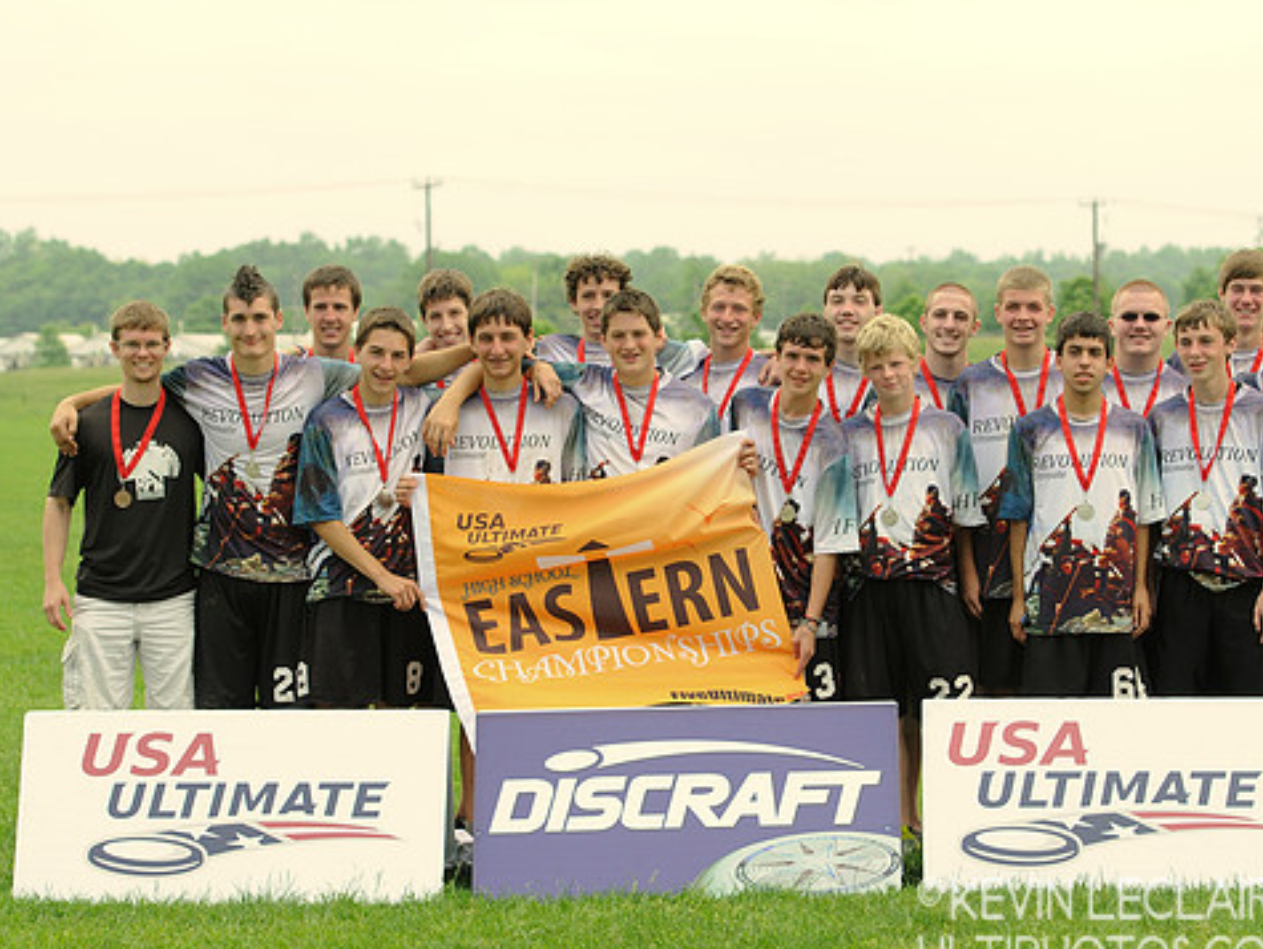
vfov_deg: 12.1
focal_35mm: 123
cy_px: 496
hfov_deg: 16.0
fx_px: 4491
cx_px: 742
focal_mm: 70
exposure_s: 1/500
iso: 250
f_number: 4
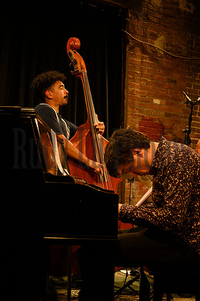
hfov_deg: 22.2
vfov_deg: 32.9
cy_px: 150
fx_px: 509
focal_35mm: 61
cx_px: 100
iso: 12800
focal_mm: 61
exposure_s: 1/125
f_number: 11
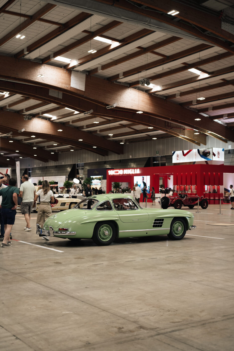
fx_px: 429
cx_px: 117
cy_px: 176
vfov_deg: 44.5
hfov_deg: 30.5
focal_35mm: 44
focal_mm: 44
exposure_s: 1/50
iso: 400
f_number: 2.8
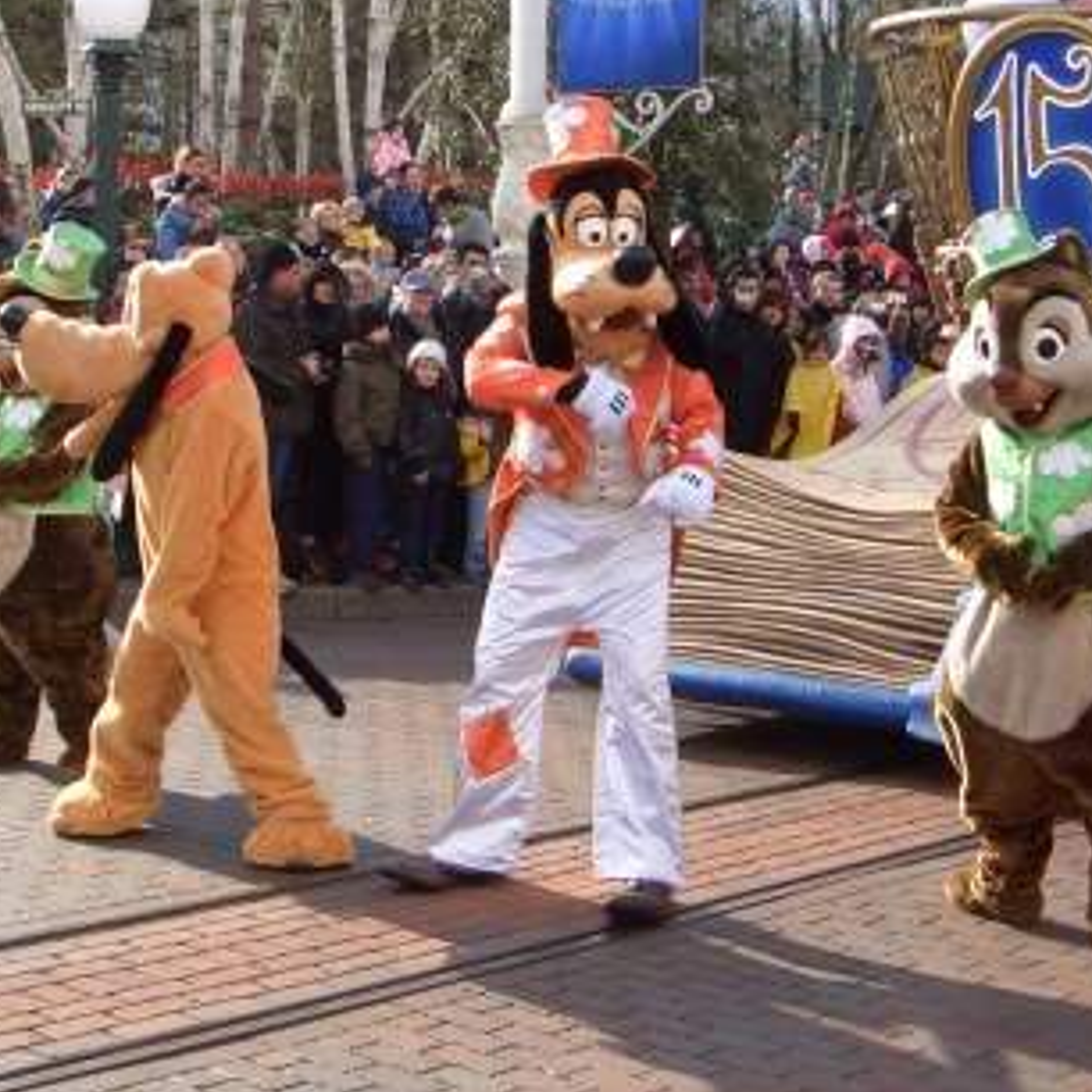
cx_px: 485
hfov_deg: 24.0
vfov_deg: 23.9
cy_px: 360
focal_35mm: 72
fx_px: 2570
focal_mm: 8
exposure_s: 1/160
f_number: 4.8
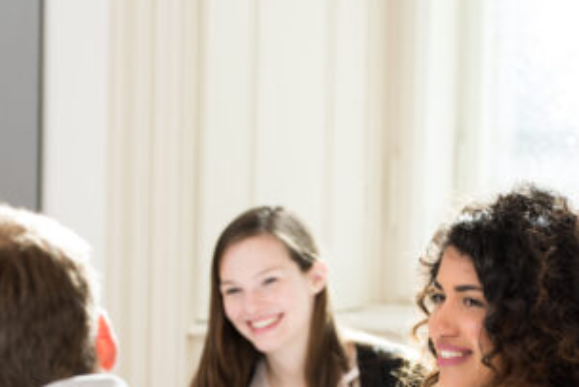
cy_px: 375
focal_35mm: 168
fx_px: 2703
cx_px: 192
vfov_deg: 8.1
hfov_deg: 12.2
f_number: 3.5
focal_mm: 85
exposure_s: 1/200
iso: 250
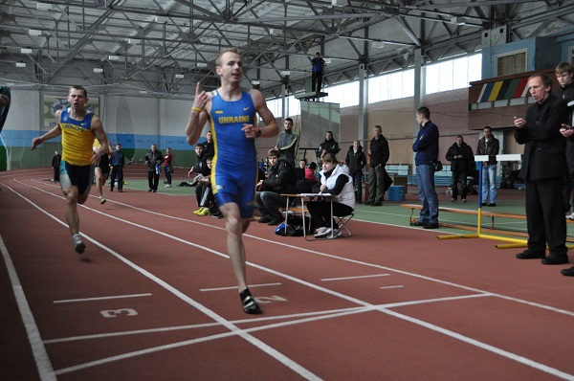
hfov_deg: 49.6
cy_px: 190
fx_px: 621
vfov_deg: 34.1
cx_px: 287
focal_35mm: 39
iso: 1600
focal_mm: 26
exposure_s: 1/400
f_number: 4
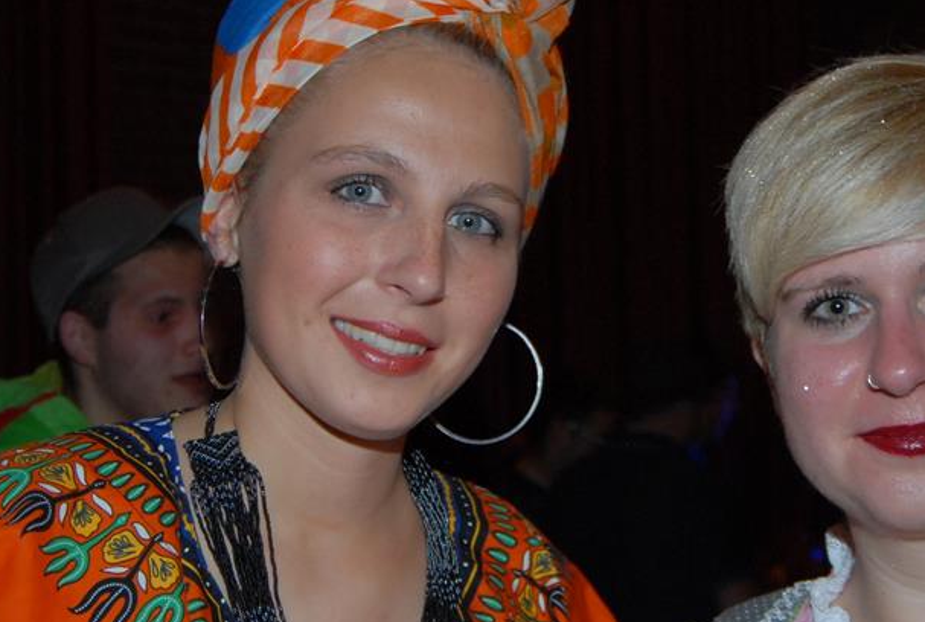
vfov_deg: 16.7
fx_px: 2111
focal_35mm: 82
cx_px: 520
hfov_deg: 24.7
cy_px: 460
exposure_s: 1/10
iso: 400
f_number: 5.6
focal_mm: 29
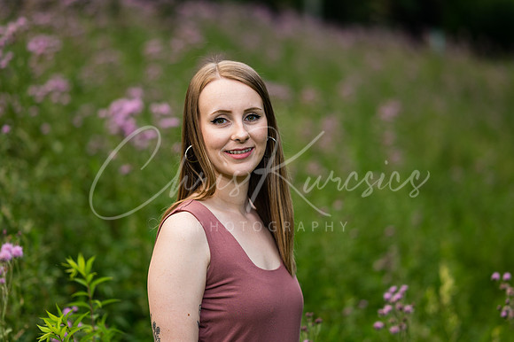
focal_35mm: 101
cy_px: 152
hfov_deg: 20.3
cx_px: 224
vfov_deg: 13.6
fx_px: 1434
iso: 50
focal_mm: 85
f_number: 1.8
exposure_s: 1/100
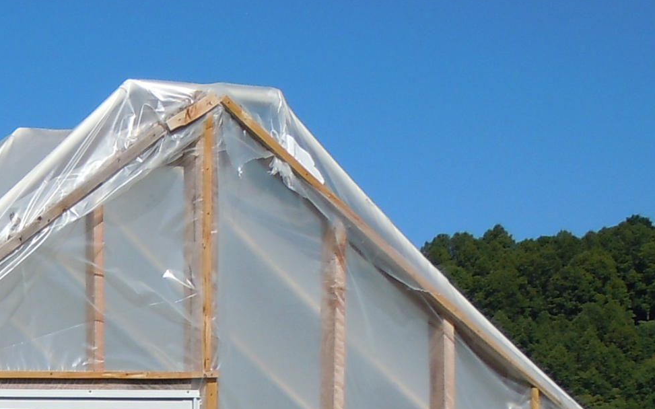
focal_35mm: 98
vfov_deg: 12.8
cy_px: 570
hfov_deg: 20.0
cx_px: -123
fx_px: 1749
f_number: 7
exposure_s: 1/400
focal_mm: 5.4
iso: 100
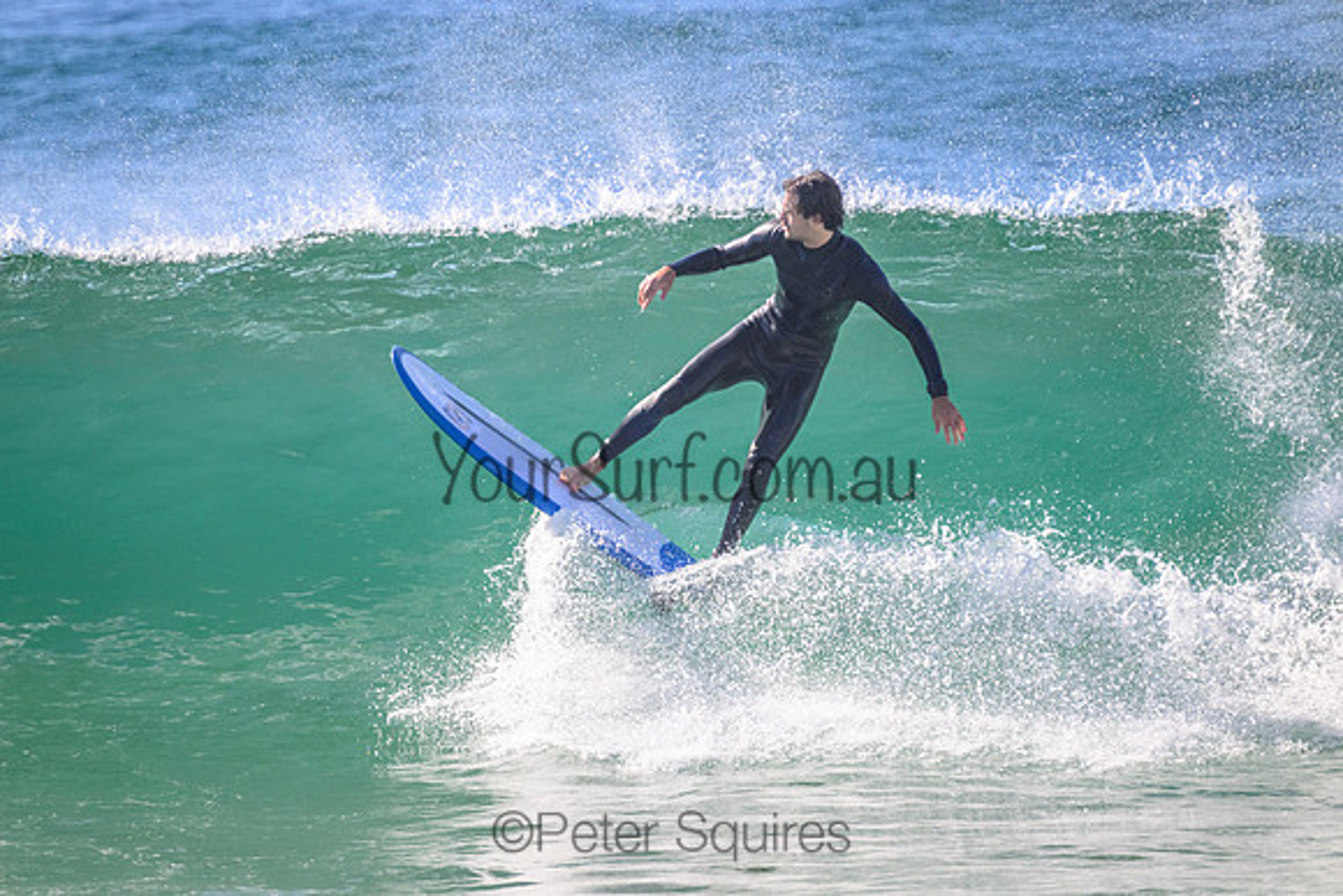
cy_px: 448
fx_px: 29850
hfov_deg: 2.6
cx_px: 672
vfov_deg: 1.7
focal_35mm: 800
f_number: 11
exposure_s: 1/1600
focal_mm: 800
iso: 2000
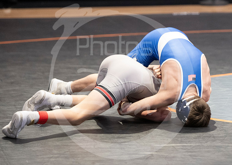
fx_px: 1585
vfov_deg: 6.0
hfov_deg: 8.4
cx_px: 173
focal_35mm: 241
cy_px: 141
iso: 3200
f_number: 2.8
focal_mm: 120
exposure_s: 1/1000
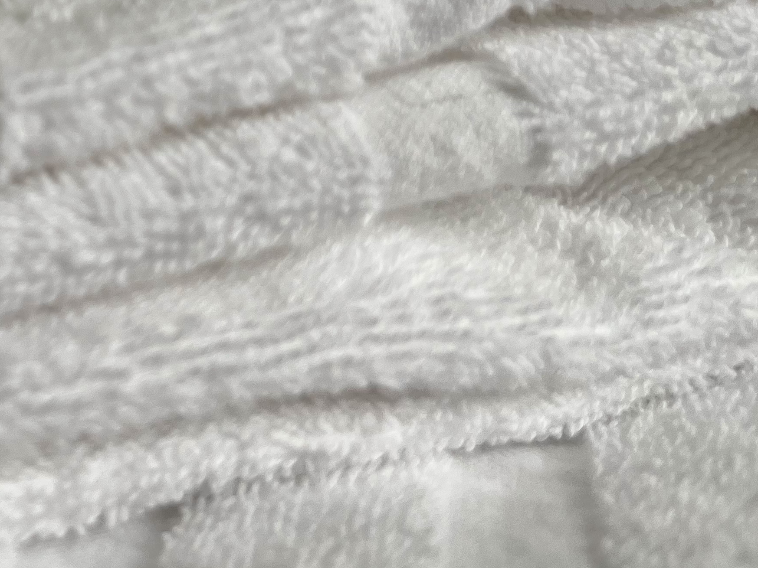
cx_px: -59
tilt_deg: -15.6
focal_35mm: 60
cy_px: -76
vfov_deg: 22.8
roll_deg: -0.3
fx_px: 1314
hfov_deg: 29.3
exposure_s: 1/537
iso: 50
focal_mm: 5.1
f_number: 1.6
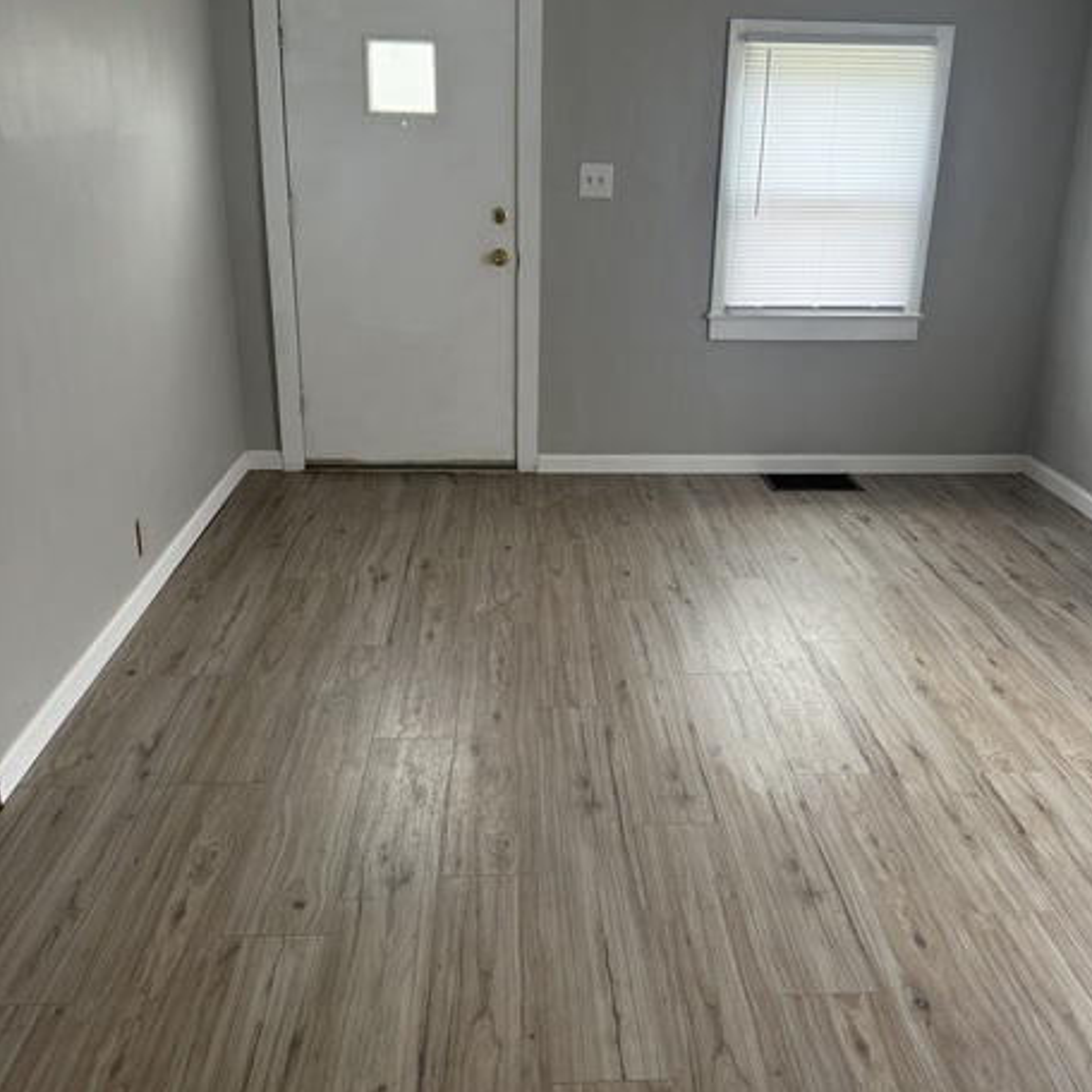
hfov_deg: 52.5
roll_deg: -2.5
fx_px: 1106
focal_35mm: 31
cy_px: 502
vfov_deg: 52.5
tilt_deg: -16.6
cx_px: 596
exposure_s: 1/122
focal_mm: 6.76
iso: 200
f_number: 1.78
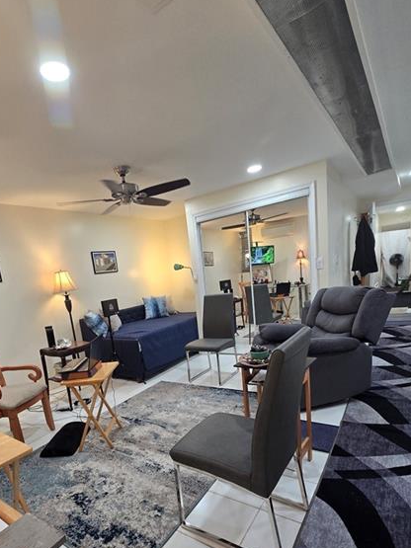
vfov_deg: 86.1
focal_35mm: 18
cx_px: 159
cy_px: 341
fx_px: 285
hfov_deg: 70.6
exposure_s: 1/60
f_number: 2.2
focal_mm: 2.2
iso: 125
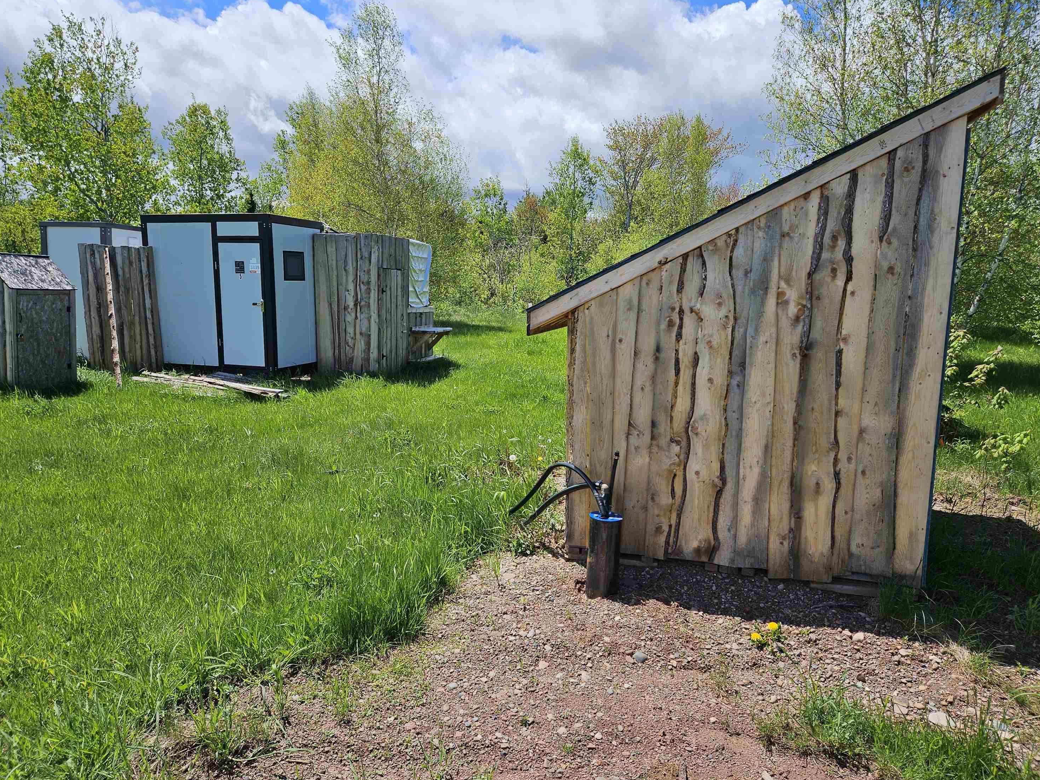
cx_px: 512
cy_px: 392
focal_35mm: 24
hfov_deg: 71.6
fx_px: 721
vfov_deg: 56.8
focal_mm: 5.4
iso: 25
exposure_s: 1/2198
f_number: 1.8
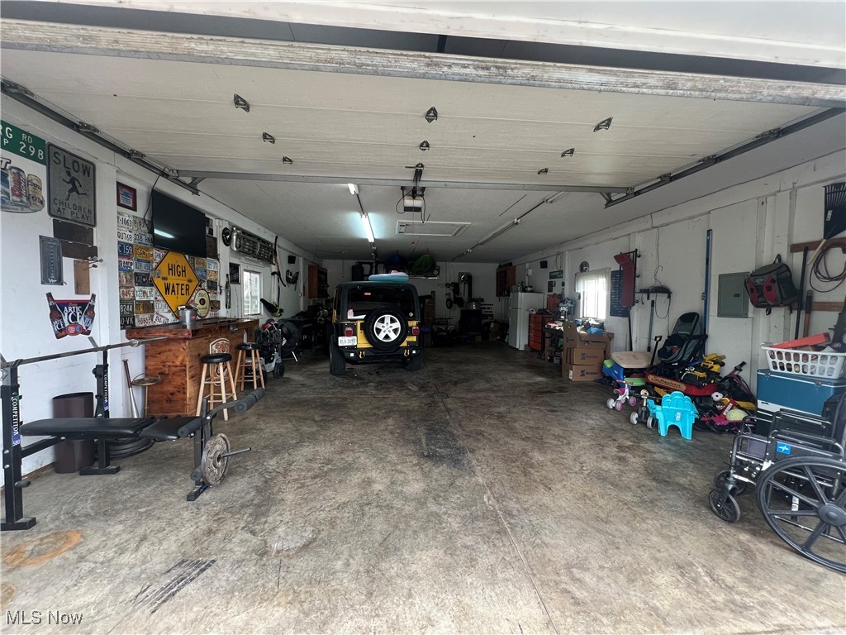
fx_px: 318
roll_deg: -0.8
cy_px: 318
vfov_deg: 89.9
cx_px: 423
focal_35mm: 13
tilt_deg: -3.2
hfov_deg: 106.2
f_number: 1.8
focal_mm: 1.57
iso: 125
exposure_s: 1/99
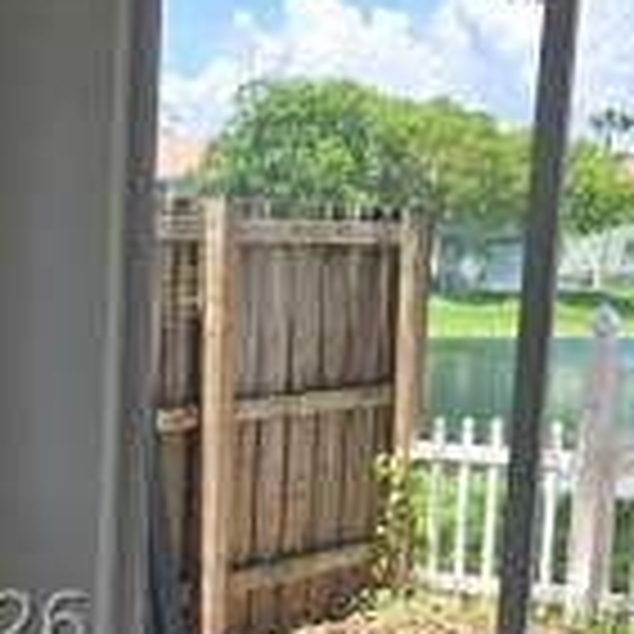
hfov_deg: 18.3
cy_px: 625
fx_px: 1906
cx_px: -18
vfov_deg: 18.4
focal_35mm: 92
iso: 25
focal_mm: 5.4
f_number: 1.8
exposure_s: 1/803
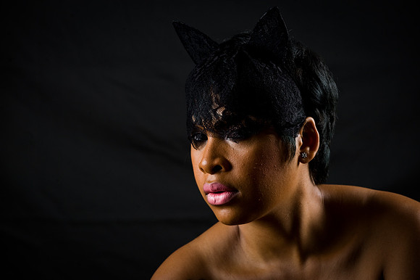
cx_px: 210
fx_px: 1807
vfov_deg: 8.8
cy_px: 140
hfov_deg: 13.3
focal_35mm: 155
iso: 200
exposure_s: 1/125
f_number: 5.6
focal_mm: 155
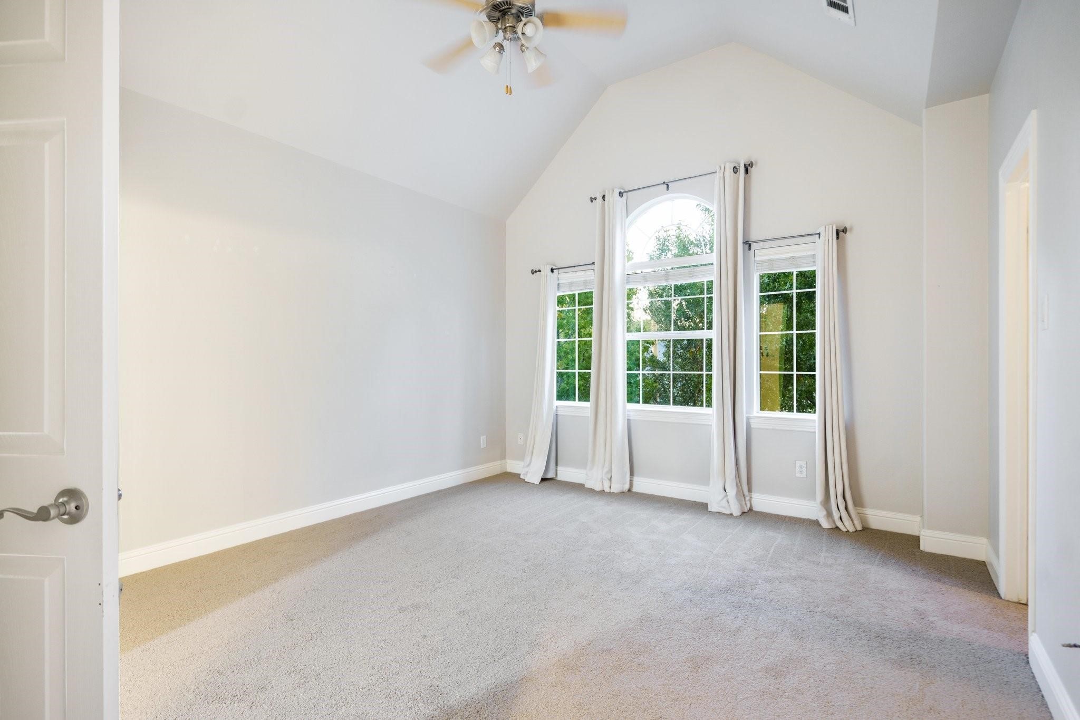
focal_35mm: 16
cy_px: 360
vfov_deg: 73.7
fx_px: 480
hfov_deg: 96.7
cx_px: 540
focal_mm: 16
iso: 200
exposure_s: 1/1.67
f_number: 4
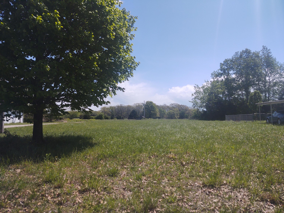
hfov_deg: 65.3
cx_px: 142
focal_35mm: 27
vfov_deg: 51.4
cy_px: 106
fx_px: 222
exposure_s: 1/6171
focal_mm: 4.75
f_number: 1.7
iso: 100
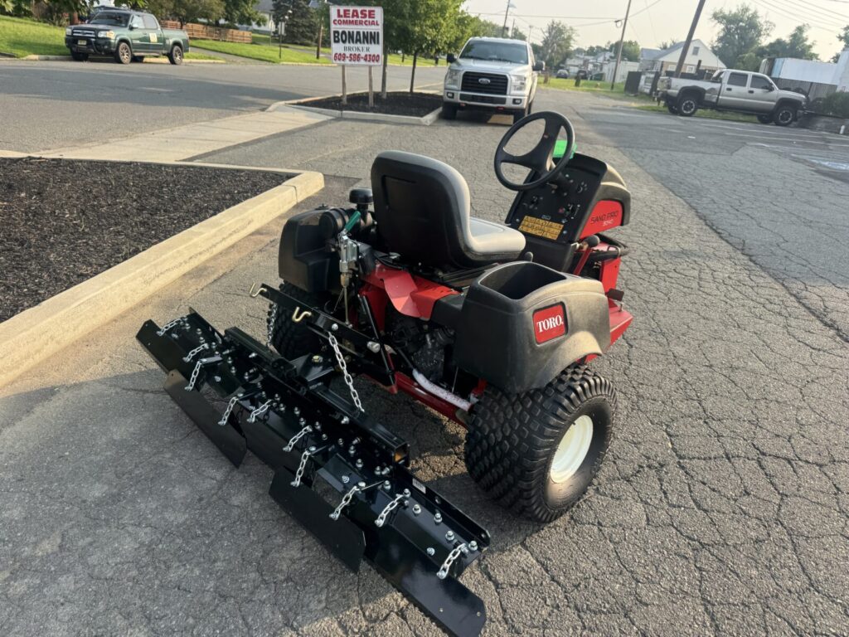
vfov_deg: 56.8
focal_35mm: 24
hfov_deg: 71.6
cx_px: 424
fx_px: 589
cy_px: 318
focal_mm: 6.76
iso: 80
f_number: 1.78
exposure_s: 1/1172
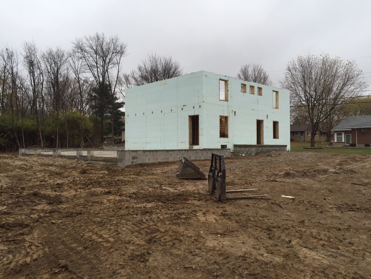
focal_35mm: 29
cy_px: 140
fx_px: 311
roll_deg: +0.0
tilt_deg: +1.3
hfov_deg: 61.7
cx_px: 186
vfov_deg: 48.2
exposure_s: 1/215
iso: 32
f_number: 2.2
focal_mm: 4.15
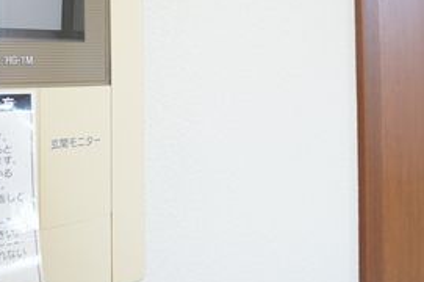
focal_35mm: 36
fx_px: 423
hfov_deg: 52.6
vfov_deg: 35.6
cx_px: 160
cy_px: 56
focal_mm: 10
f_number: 4
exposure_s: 1/60
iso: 400
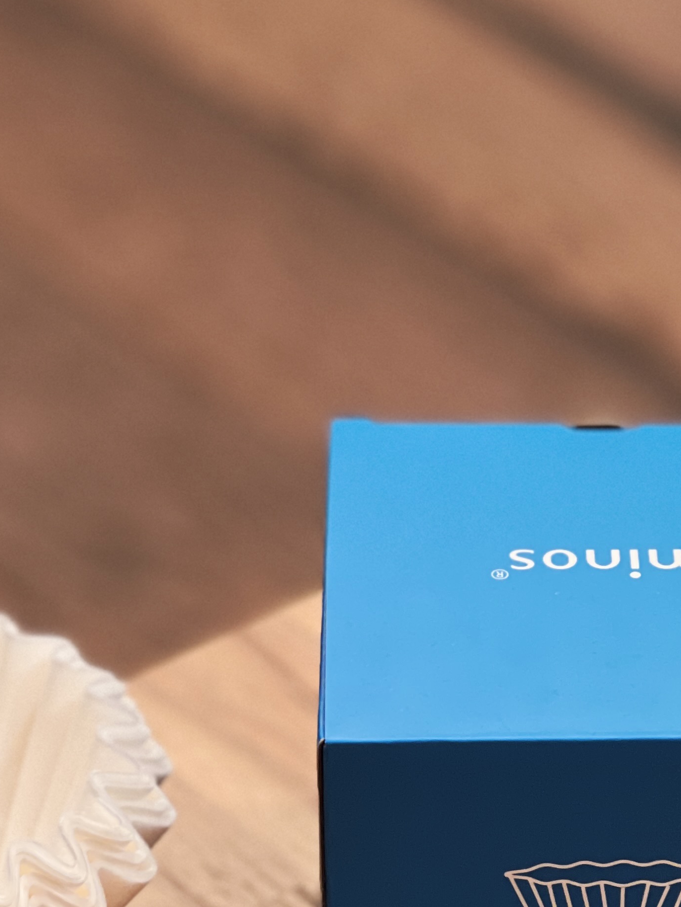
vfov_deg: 11.7
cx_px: 285
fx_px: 4432
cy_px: 654
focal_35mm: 169
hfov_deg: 8.8
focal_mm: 9
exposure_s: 1/33
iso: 400
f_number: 2.8
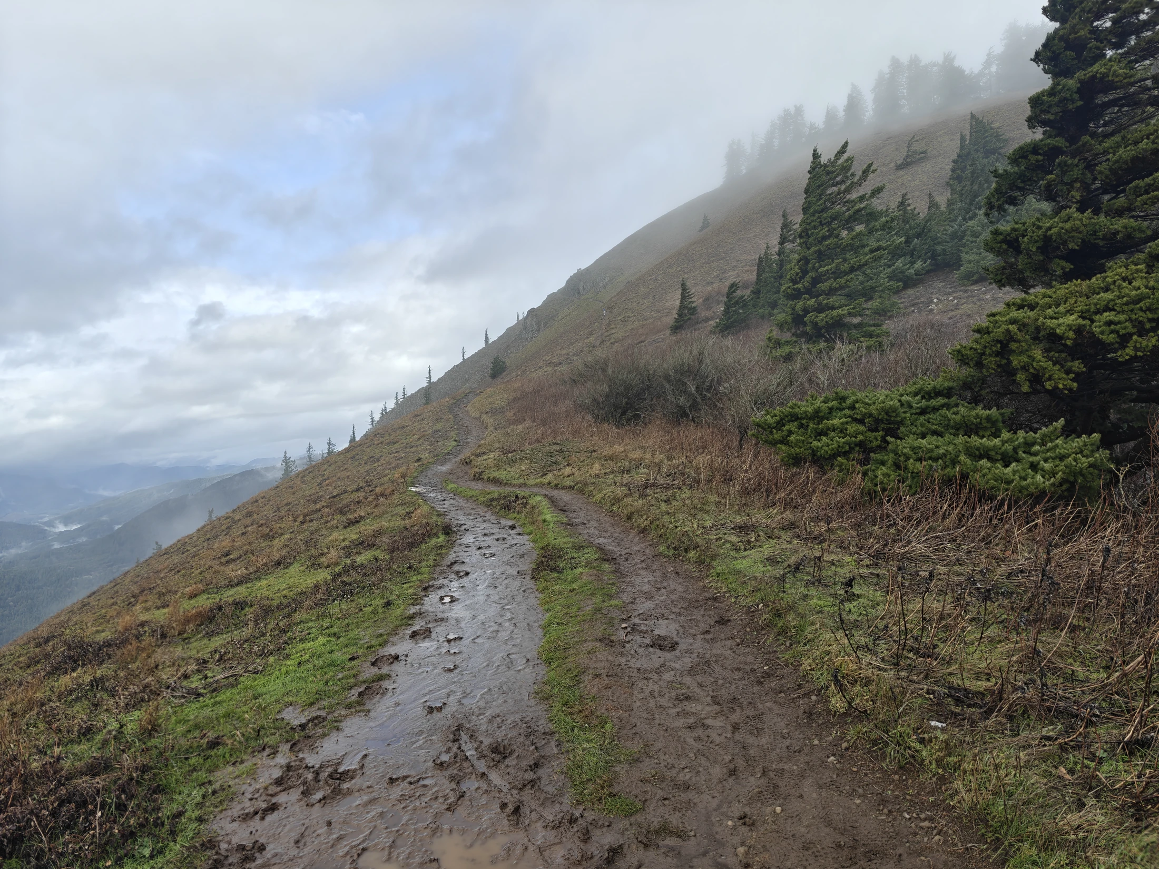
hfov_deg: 73.9
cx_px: 580
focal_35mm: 23
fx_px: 770
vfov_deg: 58.9
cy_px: 434
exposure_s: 1/738
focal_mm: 6.06
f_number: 1.6
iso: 64
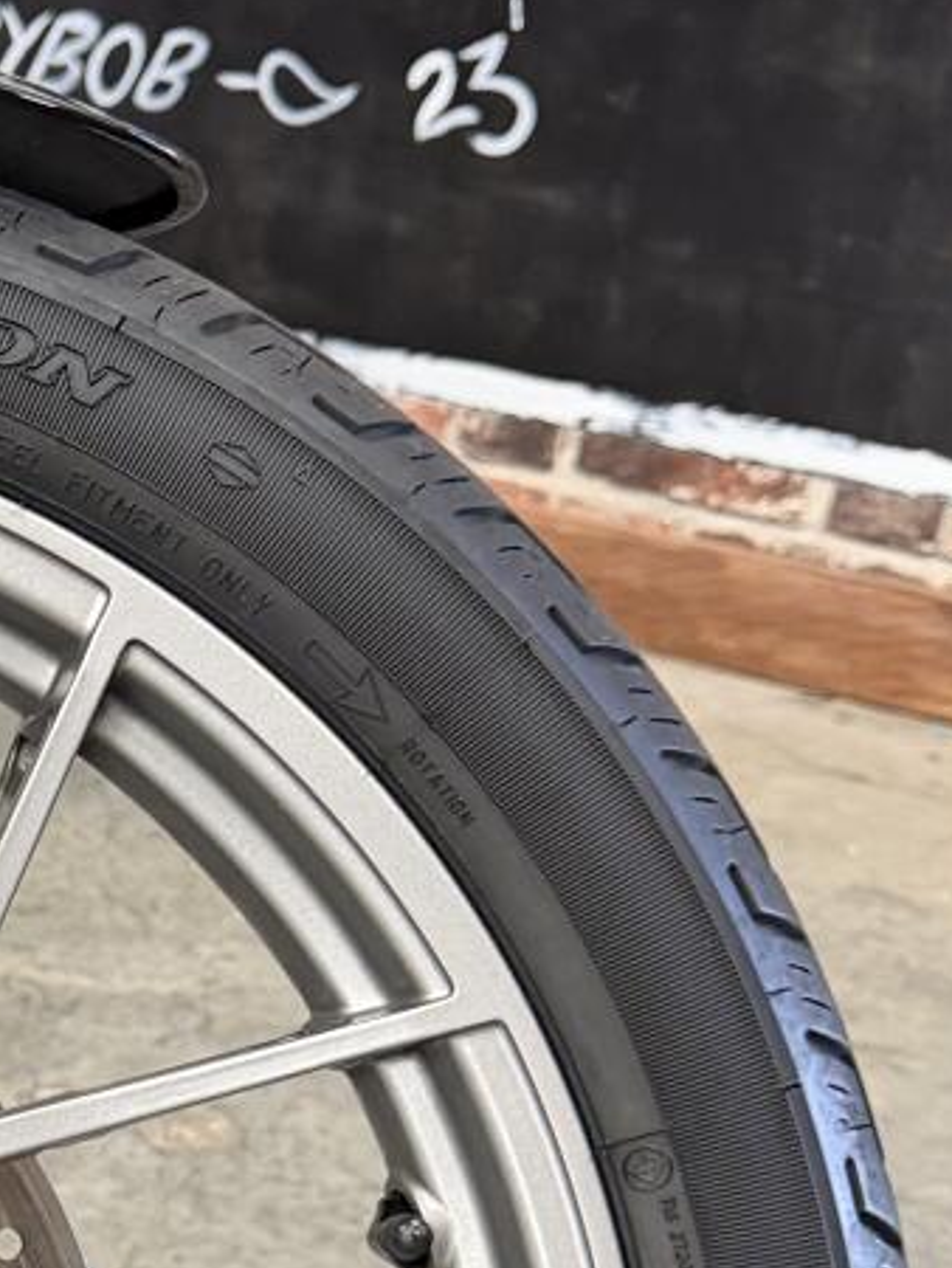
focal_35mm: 80
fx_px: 2931
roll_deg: -3.1
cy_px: 1150
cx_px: -446
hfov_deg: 16.8
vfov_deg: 23.7
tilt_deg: -28.3
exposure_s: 1/60
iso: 250
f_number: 1.78
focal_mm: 6.76
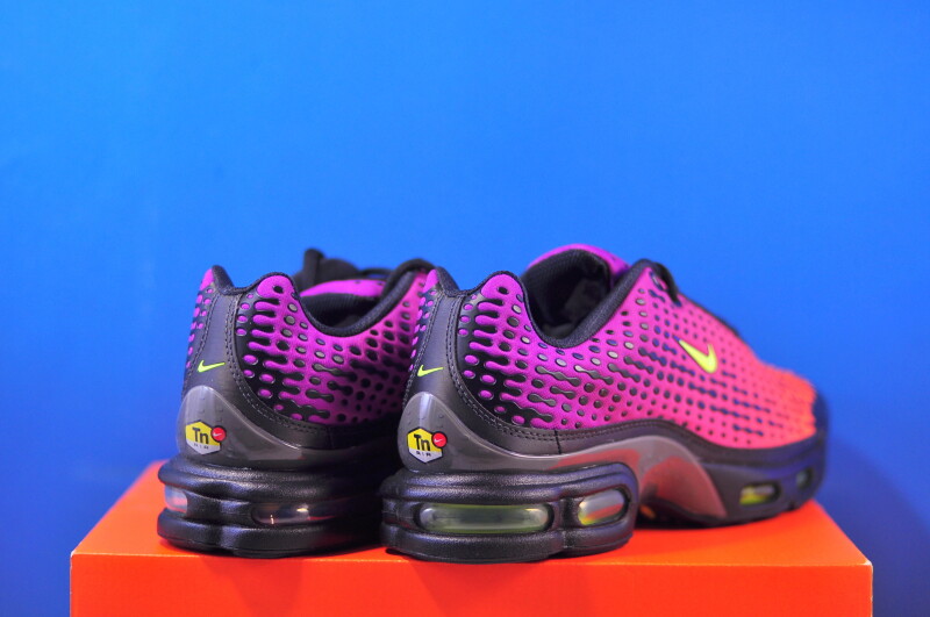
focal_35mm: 75
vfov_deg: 18.1
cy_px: 308
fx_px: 1935
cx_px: 465
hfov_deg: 27.0
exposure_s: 1/320
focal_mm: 50
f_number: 2
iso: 250
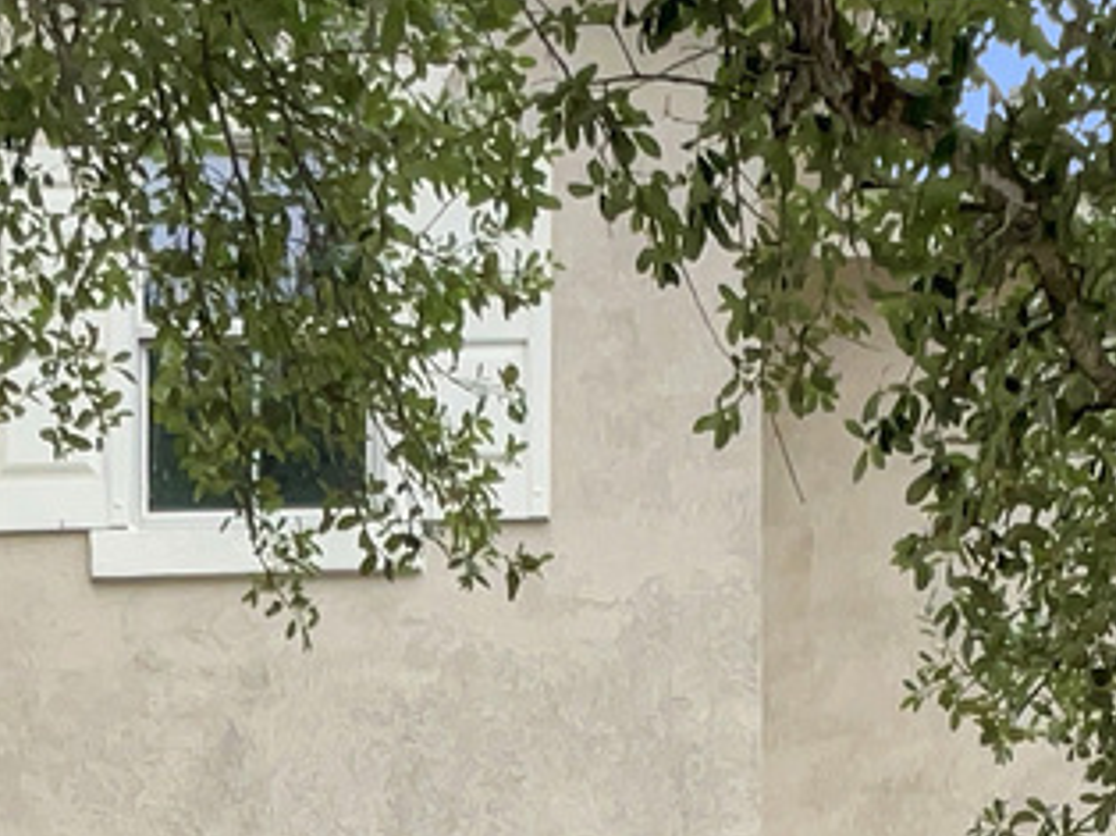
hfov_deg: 14.7
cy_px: 996
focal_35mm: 133
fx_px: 4285
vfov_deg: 10.9
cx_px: 156
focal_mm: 3
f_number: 1.8
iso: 16
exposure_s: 1/869
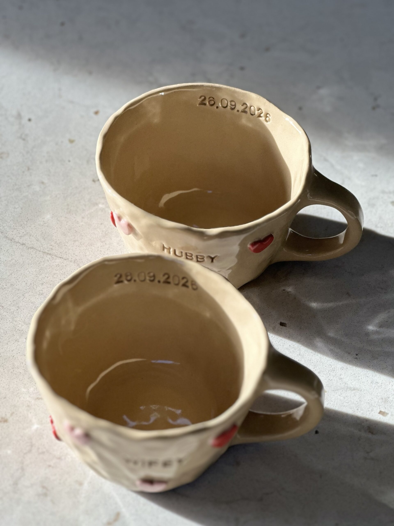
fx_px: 1169
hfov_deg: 19.1
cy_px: 263
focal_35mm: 77
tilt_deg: -49.2
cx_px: 197
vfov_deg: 25.3
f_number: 2.8
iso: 64
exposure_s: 1/121
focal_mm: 9
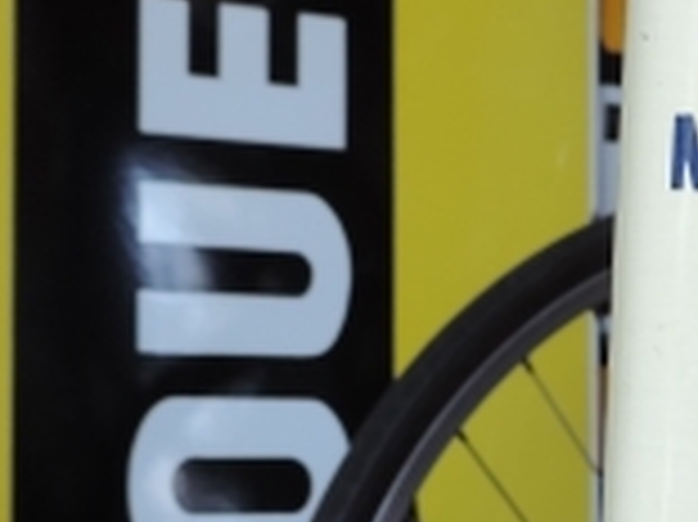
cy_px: 396
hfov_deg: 20.5
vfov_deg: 15.8
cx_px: 675
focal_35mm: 93
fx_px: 1874
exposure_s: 1/40
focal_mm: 4.3
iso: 80
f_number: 3
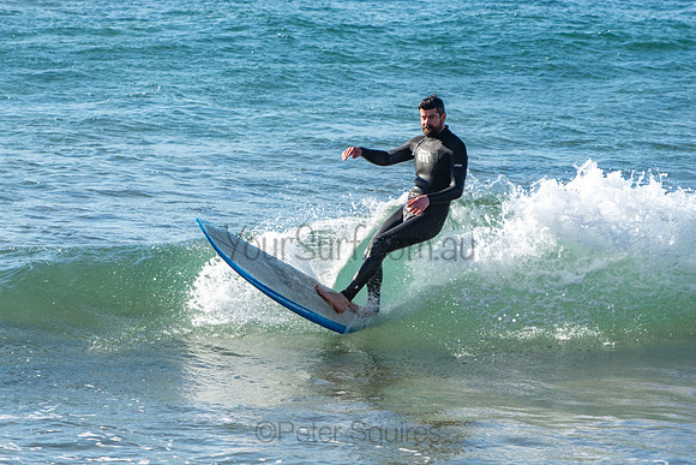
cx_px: 348
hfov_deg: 6.5
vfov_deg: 4.4
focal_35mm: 315
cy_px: 232
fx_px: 6091
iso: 320
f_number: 5.6
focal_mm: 210
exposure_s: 1/1250
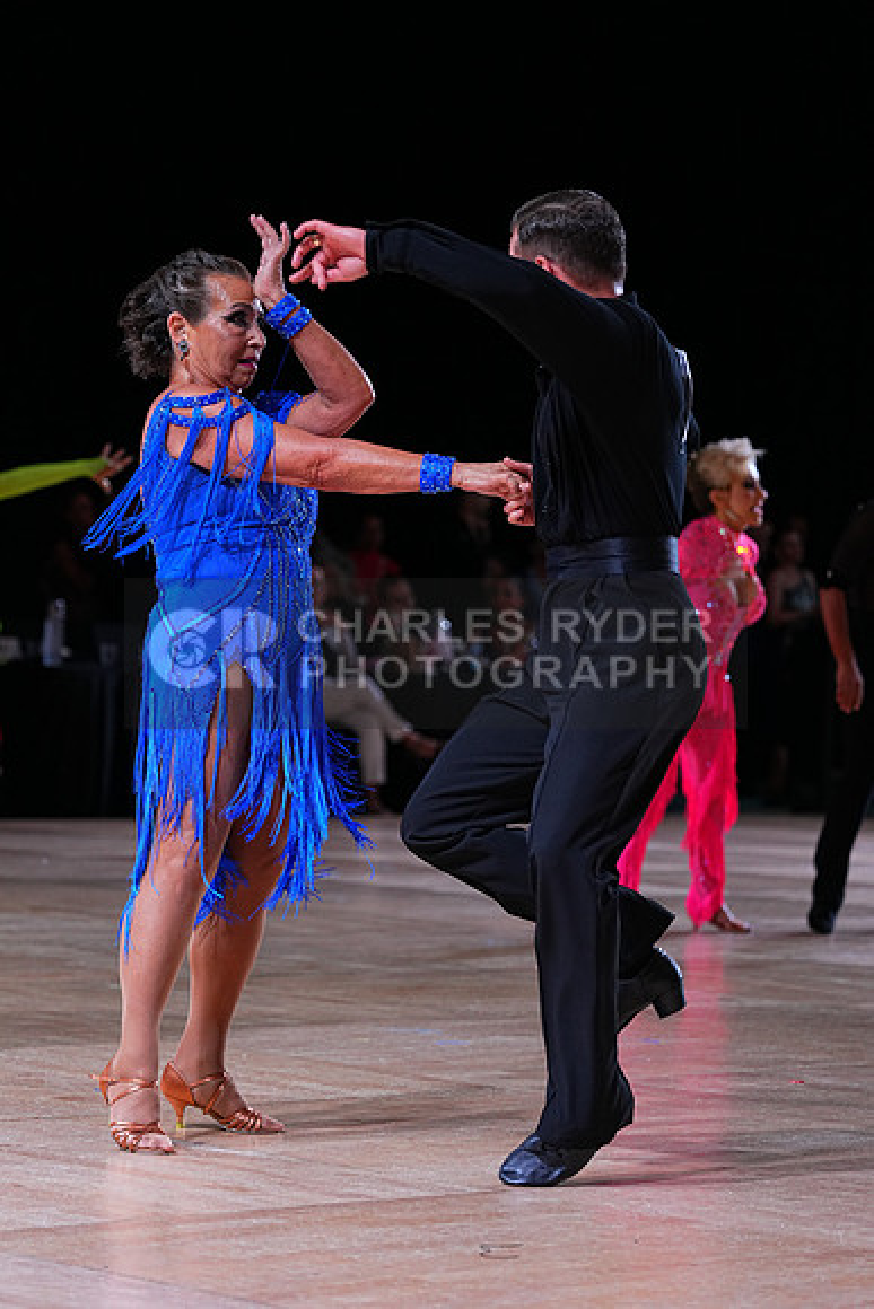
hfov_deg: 11.6
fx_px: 4294
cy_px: 654
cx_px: 437
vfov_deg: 17.3
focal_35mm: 118
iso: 1250
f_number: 4
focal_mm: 118
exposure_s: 1/400
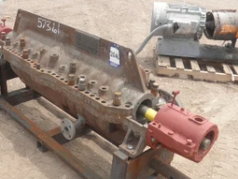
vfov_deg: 32.4
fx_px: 302
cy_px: 129
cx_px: 83
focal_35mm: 44
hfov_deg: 42.5
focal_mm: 5
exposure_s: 1/50
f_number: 8.5
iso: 64
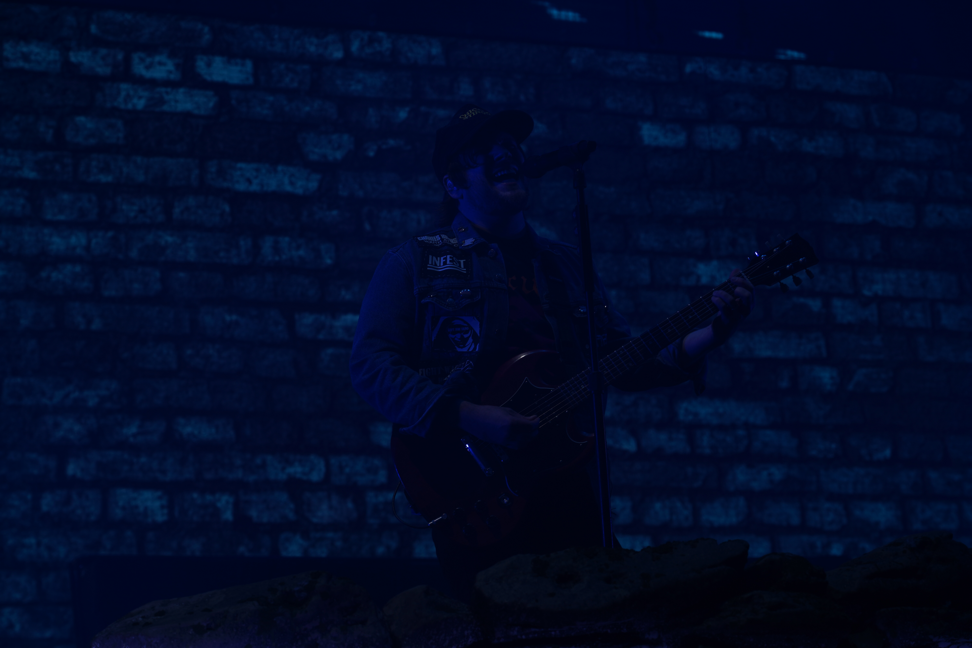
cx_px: 486
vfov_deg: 13.0
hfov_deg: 19.5
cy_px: 324
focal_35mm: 105
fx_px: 2835
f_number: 6.3
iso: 100
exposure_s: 1/320
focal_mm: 105
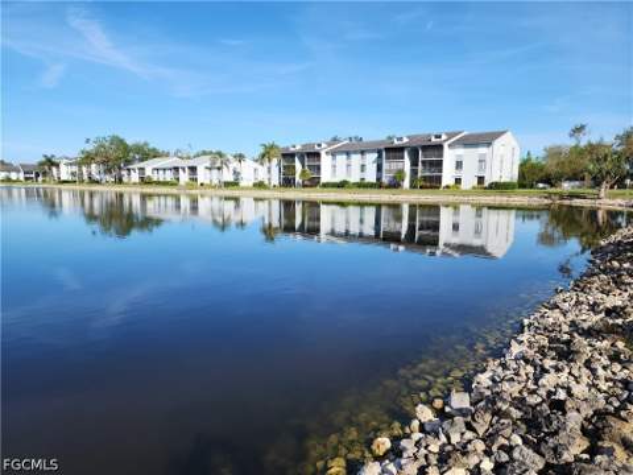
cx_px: 316
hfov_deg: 73.9
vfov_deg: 58.9
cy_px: 238
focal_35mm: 23
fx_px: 421
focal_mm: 6.4
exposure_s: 1/922
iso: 12
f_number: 1.8
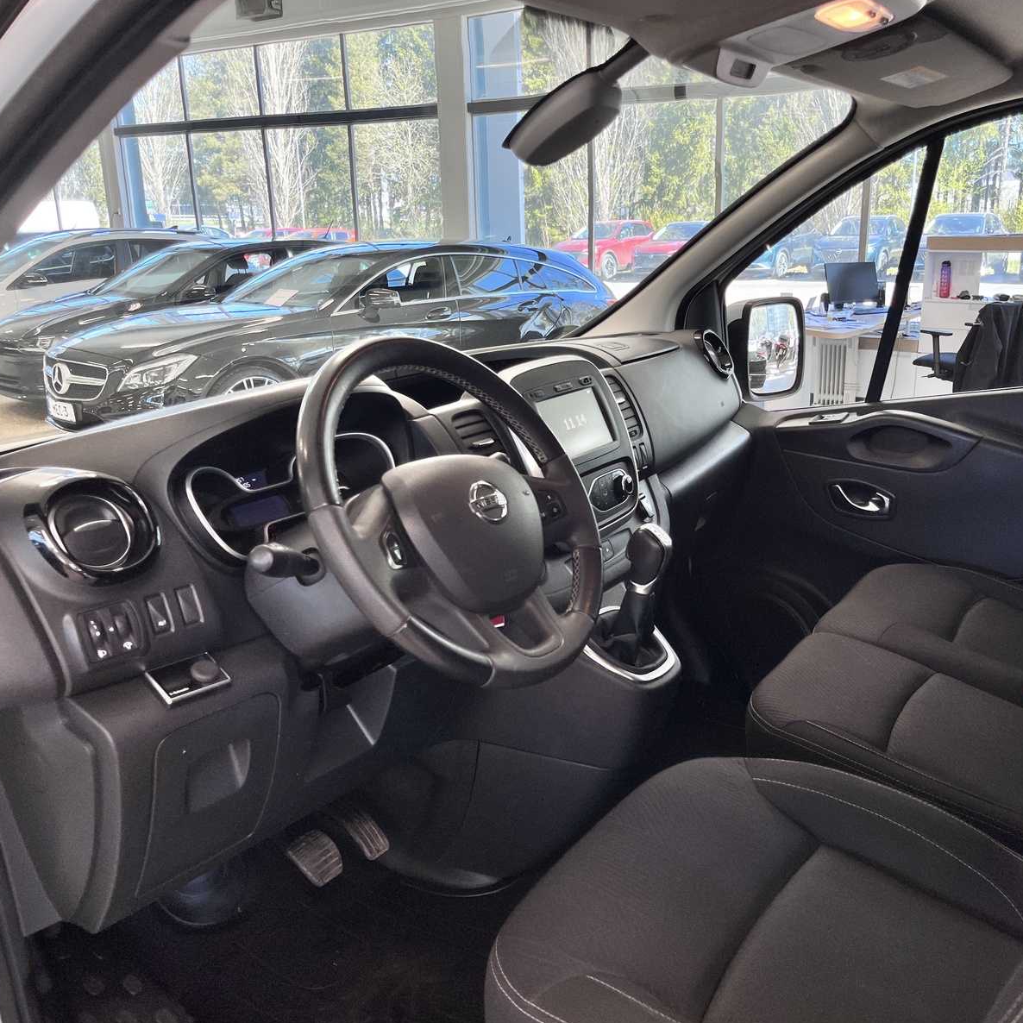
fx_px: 1036
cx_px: 593
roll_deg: +1.1
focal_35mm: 31
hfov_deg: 52.3
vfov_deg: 52.5
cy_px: 511
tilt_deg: -16.1
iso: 40
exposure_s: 1/125
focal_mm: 5.1
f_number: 1.6
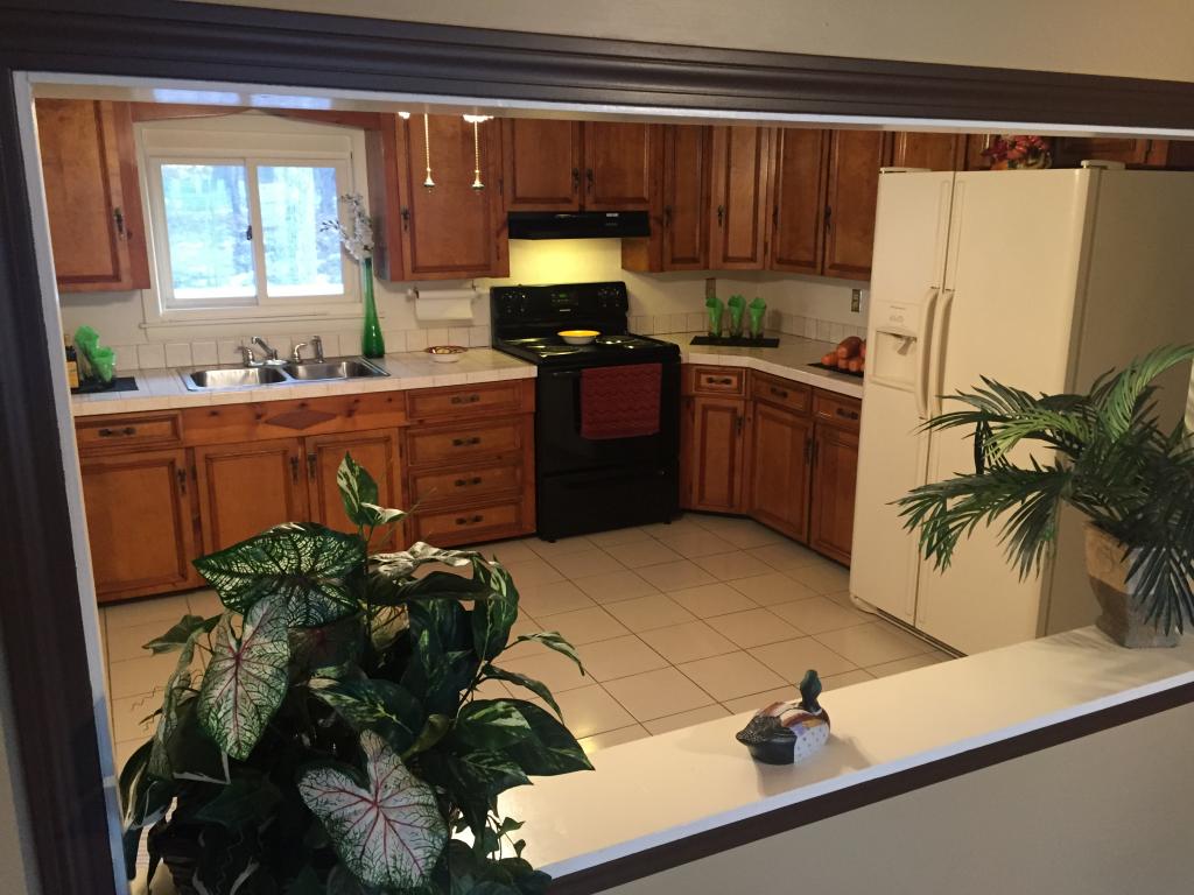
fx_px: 1000
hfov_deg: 61.7
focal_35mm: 29
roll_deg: +0.8
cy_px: 448
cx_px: 597
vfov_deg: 48.2
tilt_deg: -13.7
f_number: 2.2
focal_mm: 4.15
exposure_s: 1/30
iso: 200
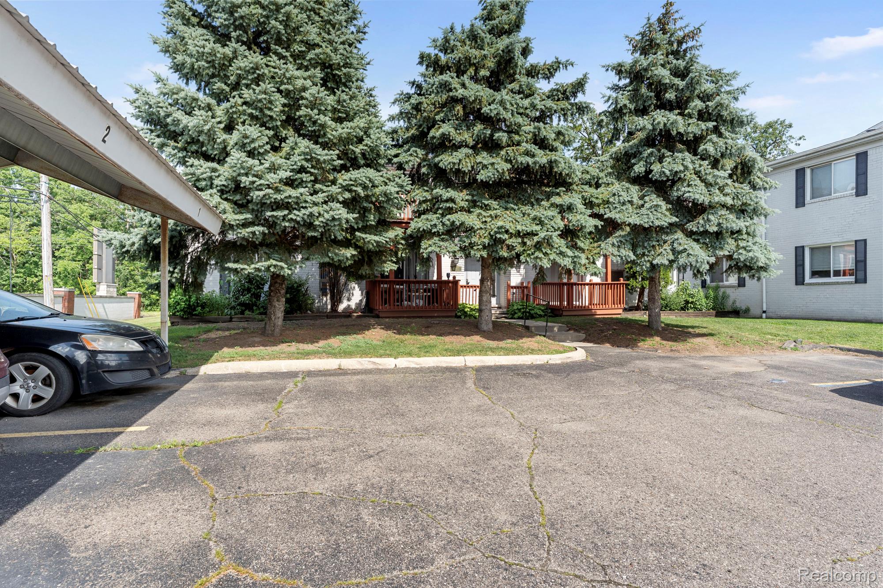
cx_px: 442
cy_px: 294
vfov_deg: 66.8
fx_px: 446
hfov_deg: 89.4
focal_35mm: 18
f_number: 8
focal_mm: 18.2
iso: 500
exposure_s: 1/160
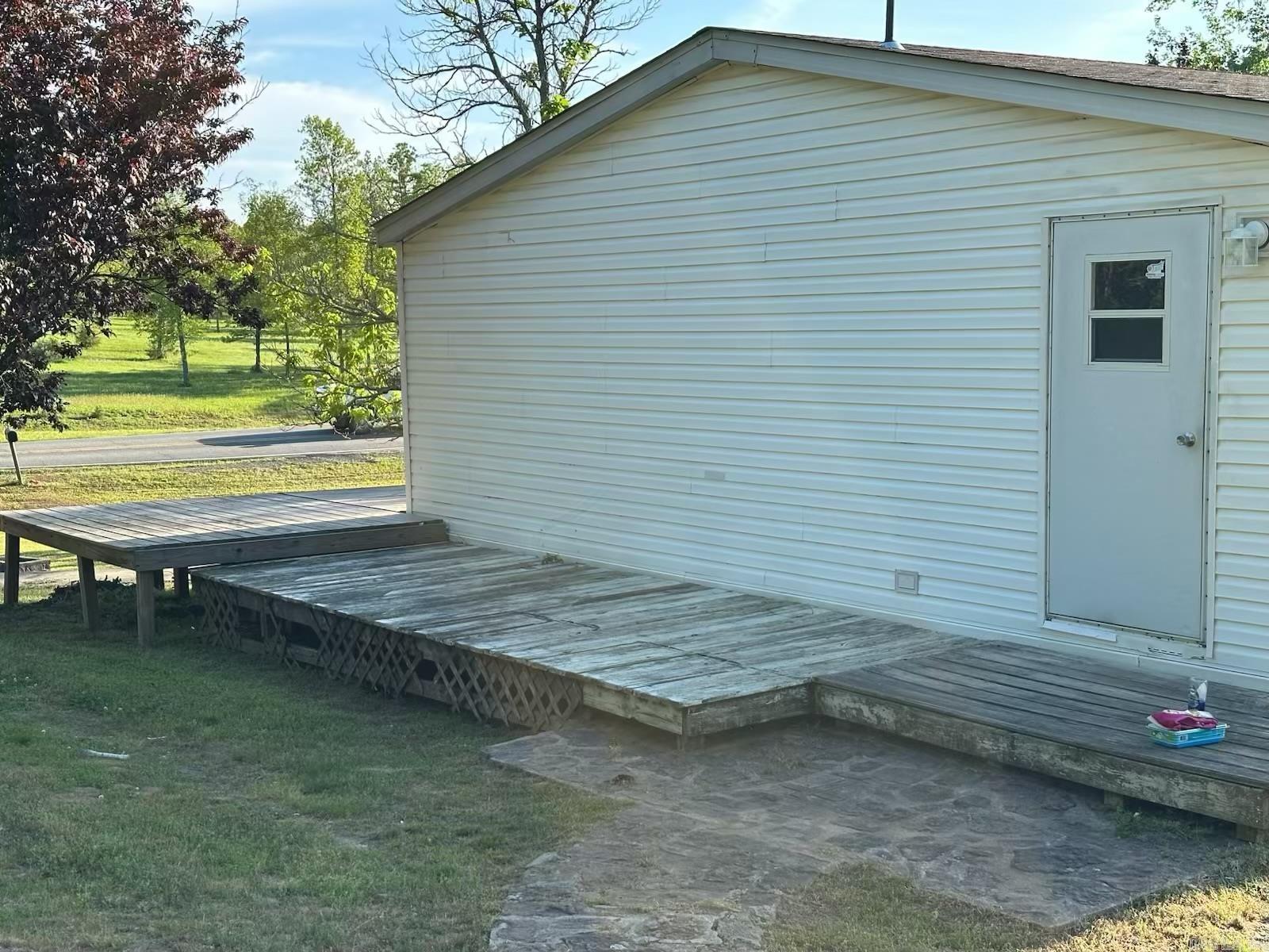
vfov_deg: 30.3
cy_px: 476
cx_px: 634
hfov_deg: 39.7
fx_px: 1760
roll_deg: +1.3
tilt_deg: -5.3
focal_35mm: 48
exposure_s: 1/1009
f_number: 1.78
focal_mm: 6.86
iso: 64
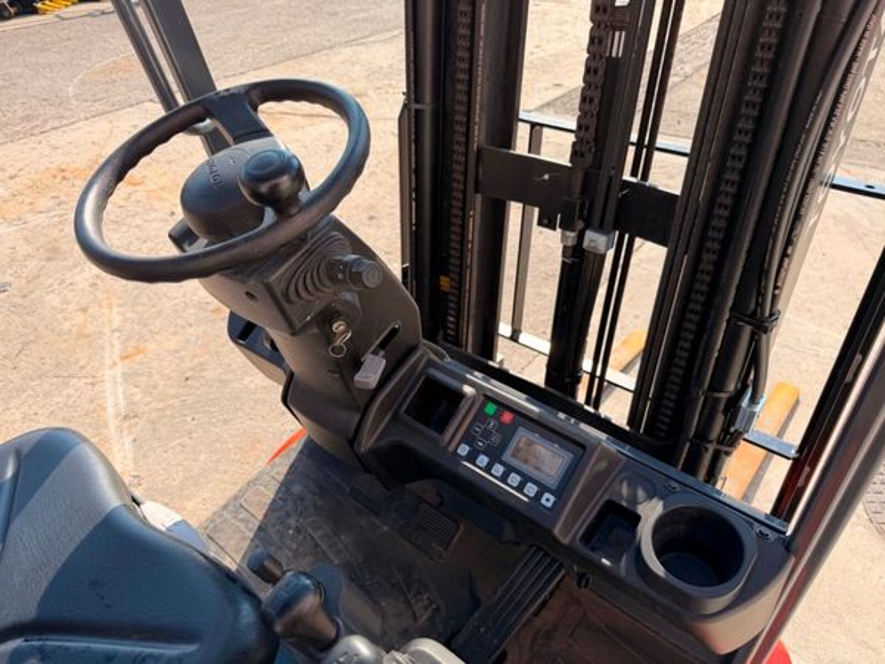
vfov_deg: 56.8
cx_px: 442
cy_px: 332
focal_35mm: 24
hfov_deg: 71.6
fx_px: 614
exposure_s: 1/2053
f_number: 1.78
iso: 80
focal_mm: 6.76
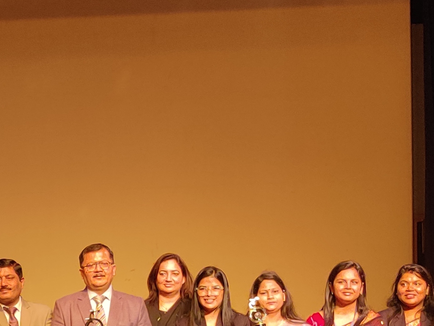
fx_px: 1404
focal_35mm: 112
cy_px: 397
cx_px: -50
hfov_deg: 17.0
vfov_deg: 12.9
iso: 250
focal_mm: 4.75
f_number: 1.75
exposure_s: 1/50
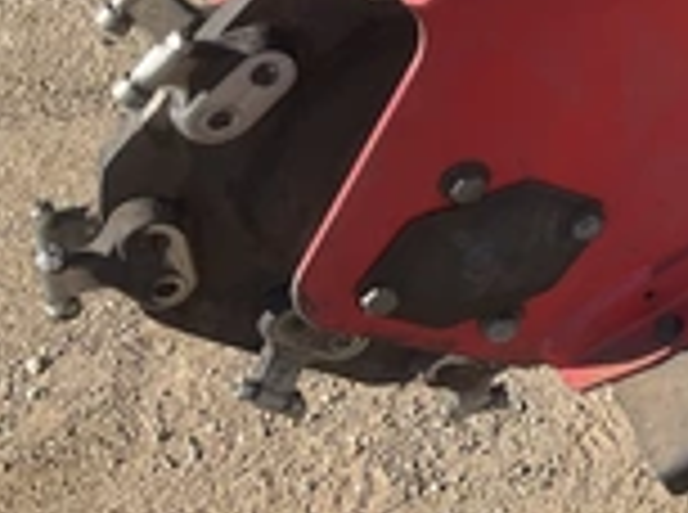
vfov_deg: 19.1
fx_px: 1507
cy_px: 112
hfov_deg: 23.7
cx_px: 800
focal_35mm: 76
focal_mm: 3
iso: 25
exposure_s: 1/562
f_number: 1.8
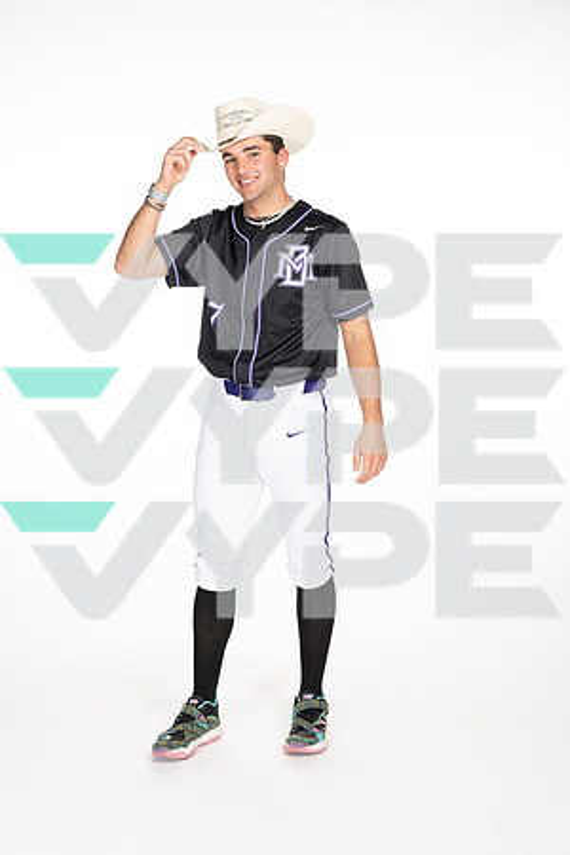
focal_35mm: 52
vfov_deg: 38.2
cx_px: 285
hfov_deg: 26.0
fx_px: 1235
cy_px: 428
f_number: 5.6
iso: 250
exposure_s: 1/250
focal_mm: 52
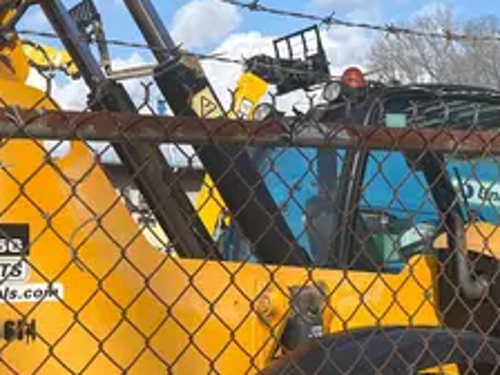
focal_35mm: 64
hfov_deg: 30.3
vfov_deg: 22.8
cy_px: 258
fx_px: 924
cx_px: 263
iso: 50
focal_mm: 5.1
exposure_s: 1/2755
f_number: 1.6
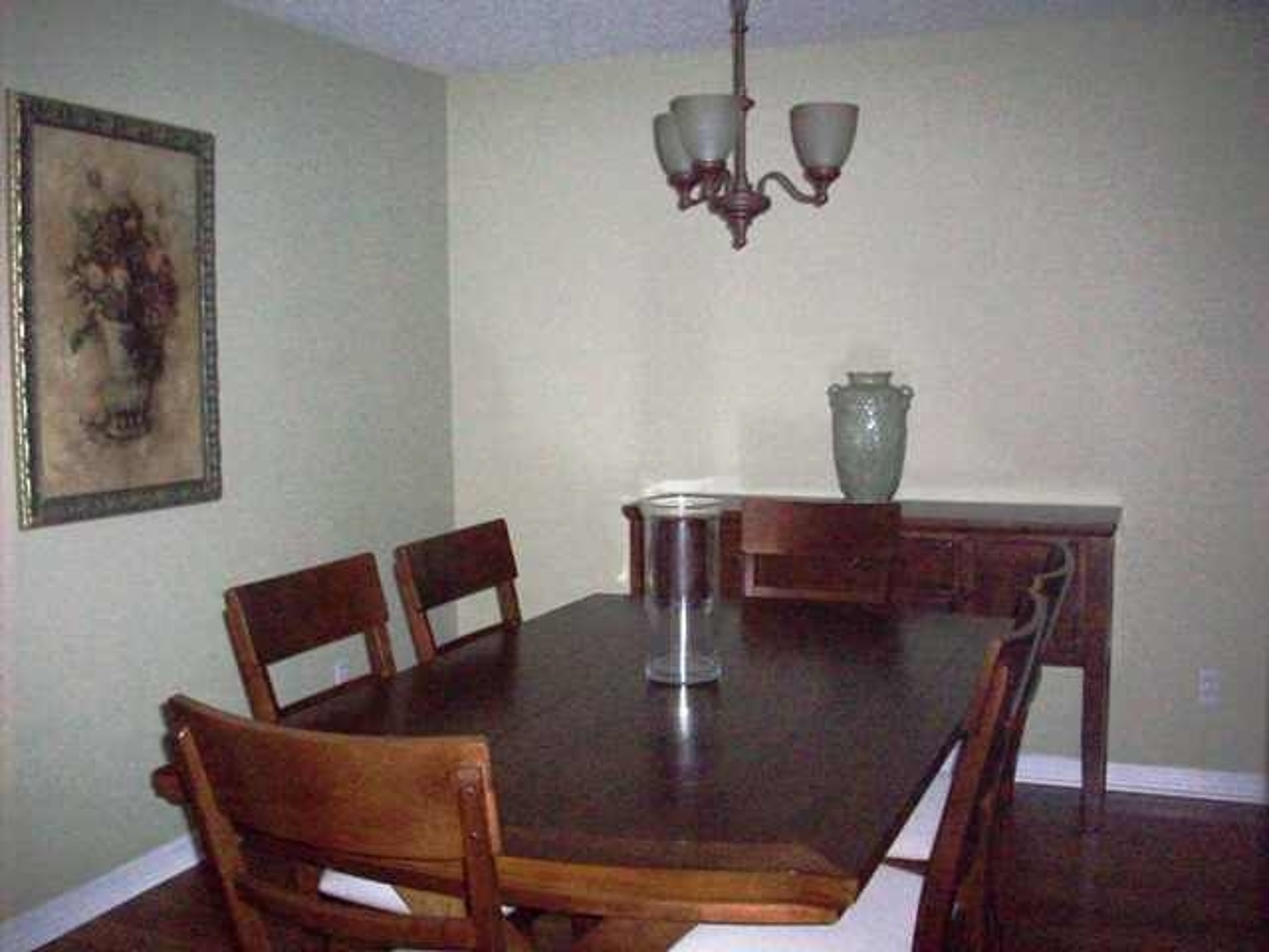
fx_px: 1356
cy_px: 476
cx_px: 634
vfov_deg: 38.7
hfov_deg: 50.1
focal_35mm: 37
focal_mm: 6.2
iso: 800
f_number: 2.8
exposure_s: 1/128
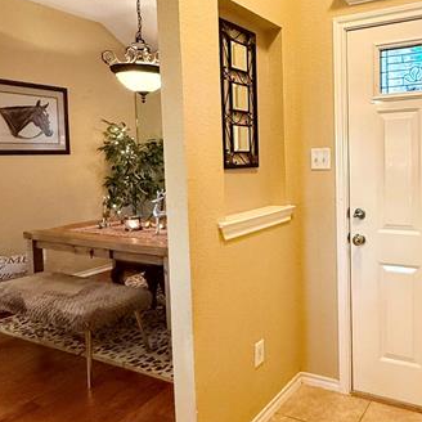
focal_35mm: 29
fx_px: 400
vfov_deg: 55.5
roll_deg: +1.0
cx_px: 322
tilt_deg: -4.2
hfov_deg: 52.9
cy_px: 187
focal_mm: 2.22
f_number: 2.2
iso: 400
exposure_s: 1/60
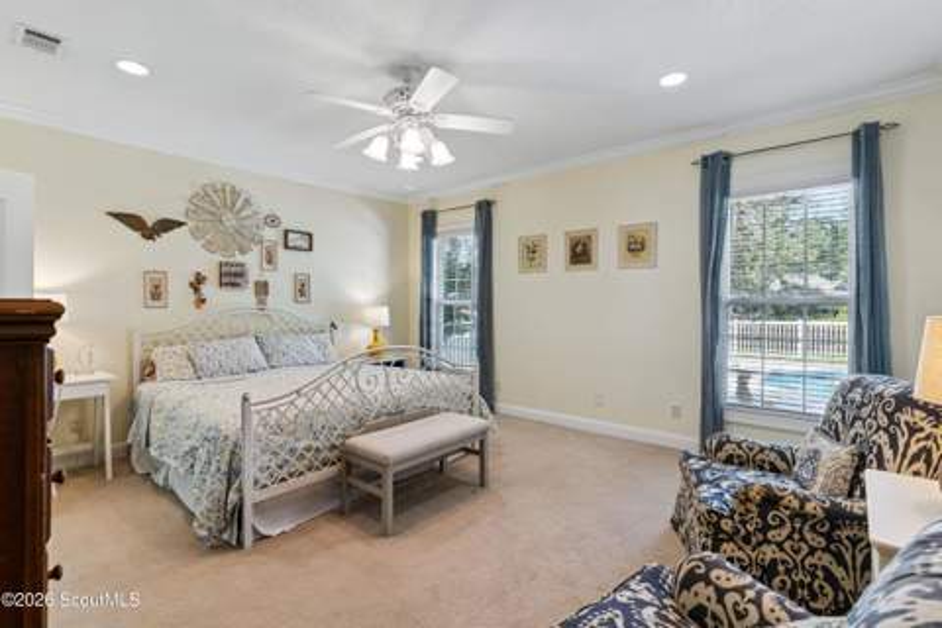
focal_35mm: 17
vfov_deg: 70.4
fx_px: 445
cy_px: 314
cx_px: 471
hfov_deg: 93.3
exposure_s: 1/20
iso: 250
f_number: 8
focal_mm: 17
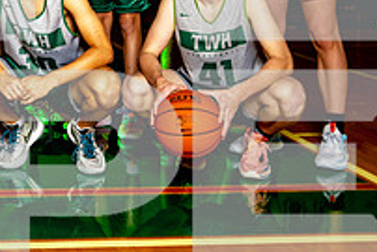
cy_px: -57
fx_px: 901
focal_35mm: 86
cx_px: -62
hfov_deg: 22.0
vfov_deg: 15.3
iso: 200
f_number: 7.1
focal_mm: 30
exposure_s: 1/250
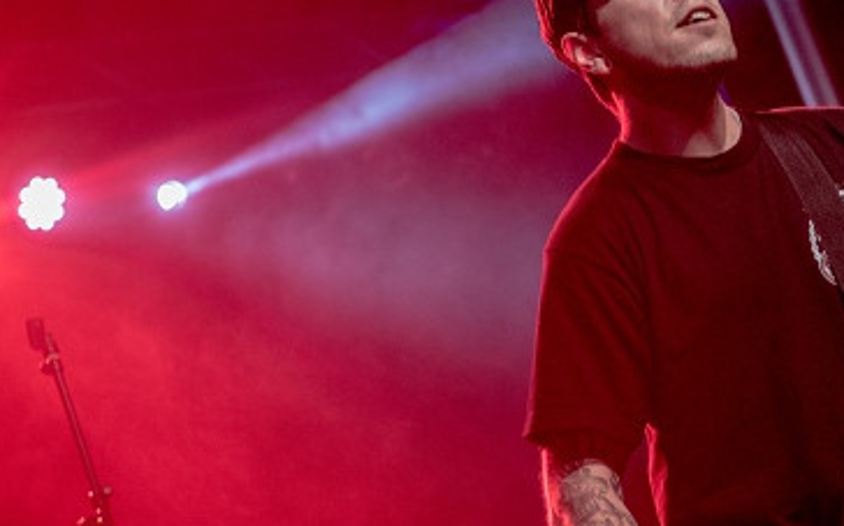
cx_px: 596
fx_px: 2322
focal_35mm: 101
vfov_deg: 12.9
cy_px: 305
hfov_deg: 20.5
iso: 1250
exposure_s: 1/100
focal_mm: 50
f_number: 2.8
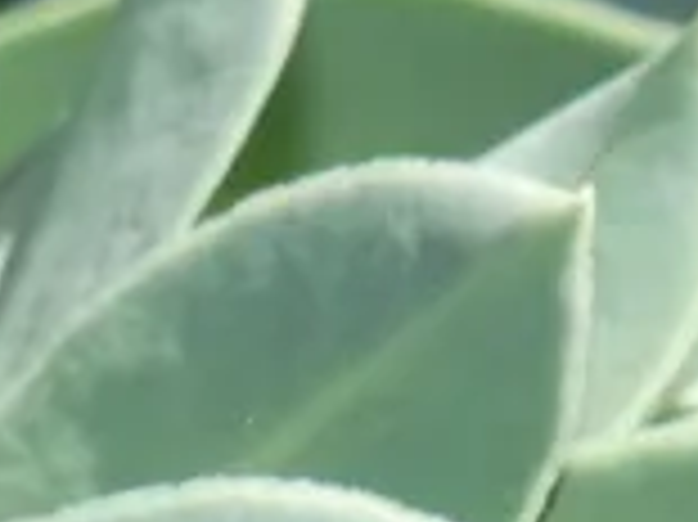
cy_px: 531
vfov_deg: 0.9
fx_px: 31915
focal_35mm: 1584
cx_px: -432
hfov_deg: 1.3
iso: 80
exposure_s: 1/250
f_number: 5.6
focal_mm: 68.8
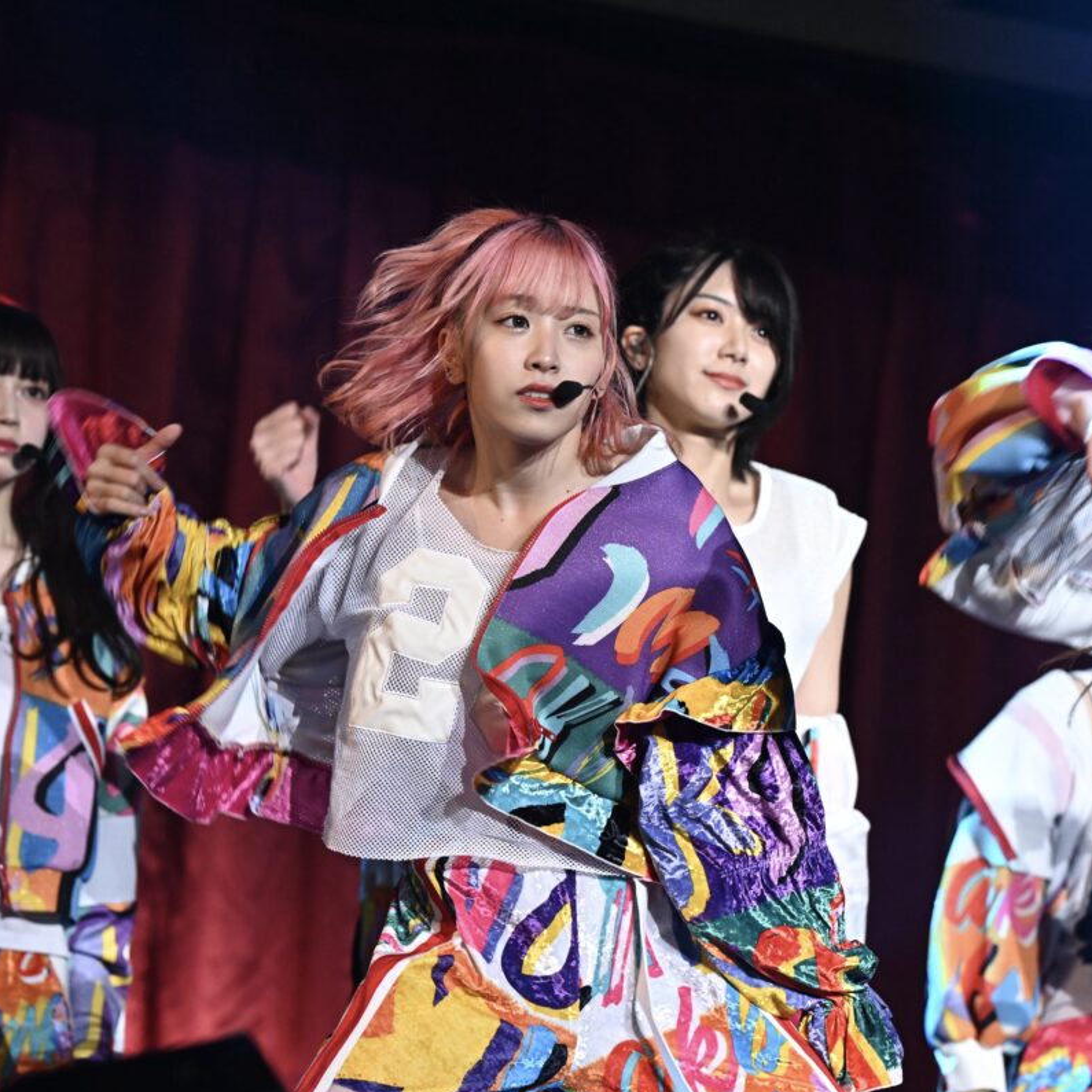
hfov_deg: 7.6
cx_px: 552
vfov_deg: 7.6
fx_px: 8244
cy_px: 548
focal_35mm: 231
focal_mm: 180
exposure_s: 1/400
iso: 2500
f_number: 5.6
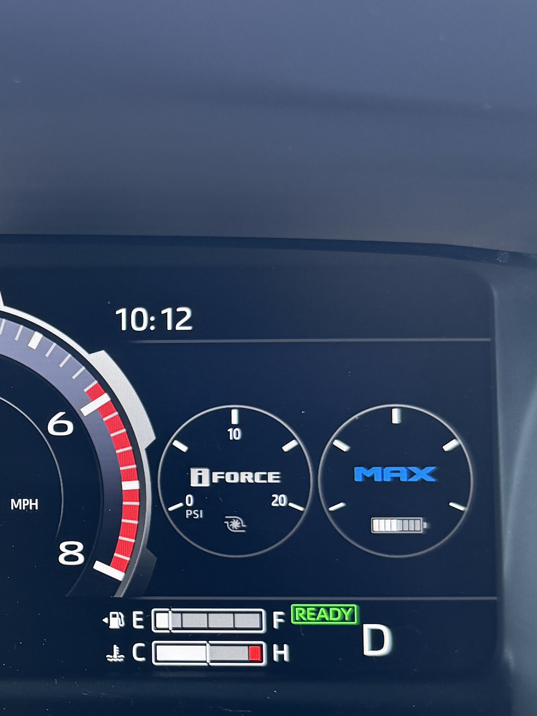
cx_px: -72
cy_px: 467
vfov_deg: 32.0
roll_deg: -3.2
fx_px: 1241
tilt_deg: -24.8
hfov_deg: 22.8
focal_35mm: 60
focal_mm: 6.76
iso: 200
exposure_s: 1/66
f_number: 1.78
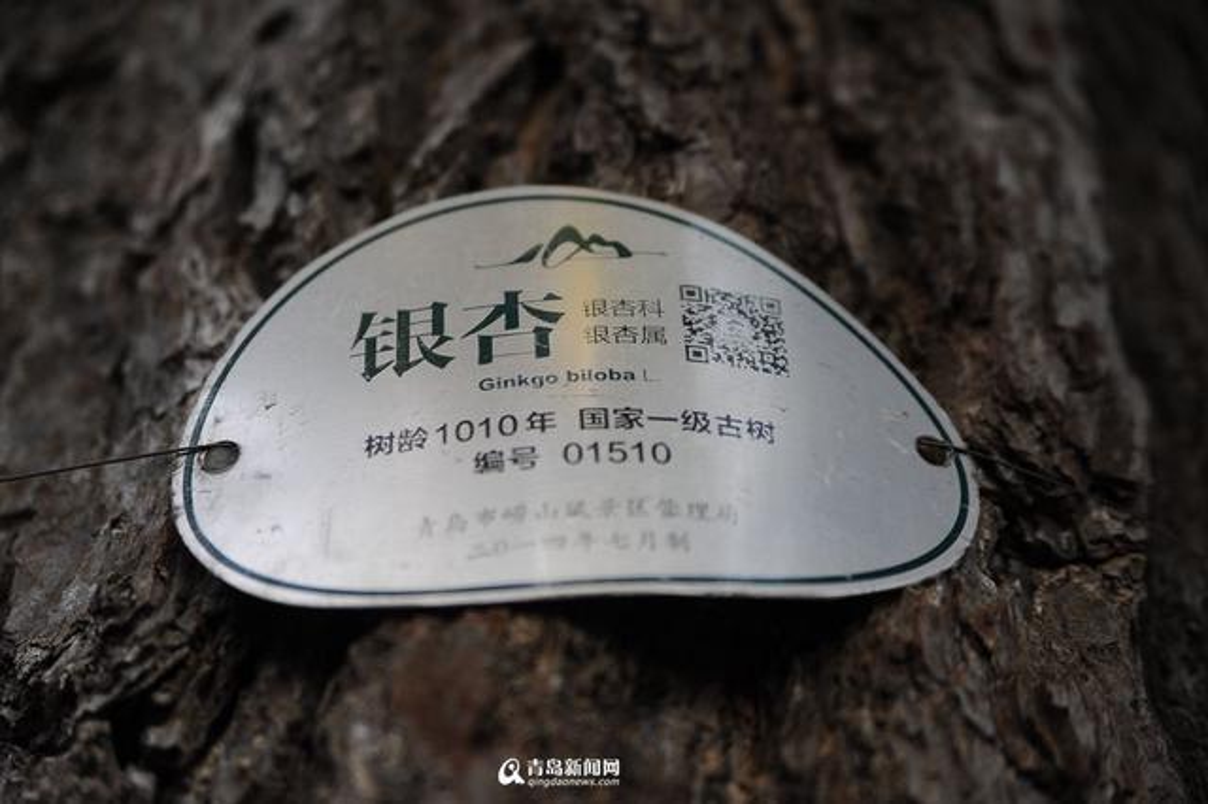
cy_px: 402
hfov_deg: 27.0
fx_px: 2515
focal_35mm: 75
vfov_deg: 18.2
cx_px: 604
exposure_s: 1/320
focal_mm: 75
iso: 200
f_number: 2.8
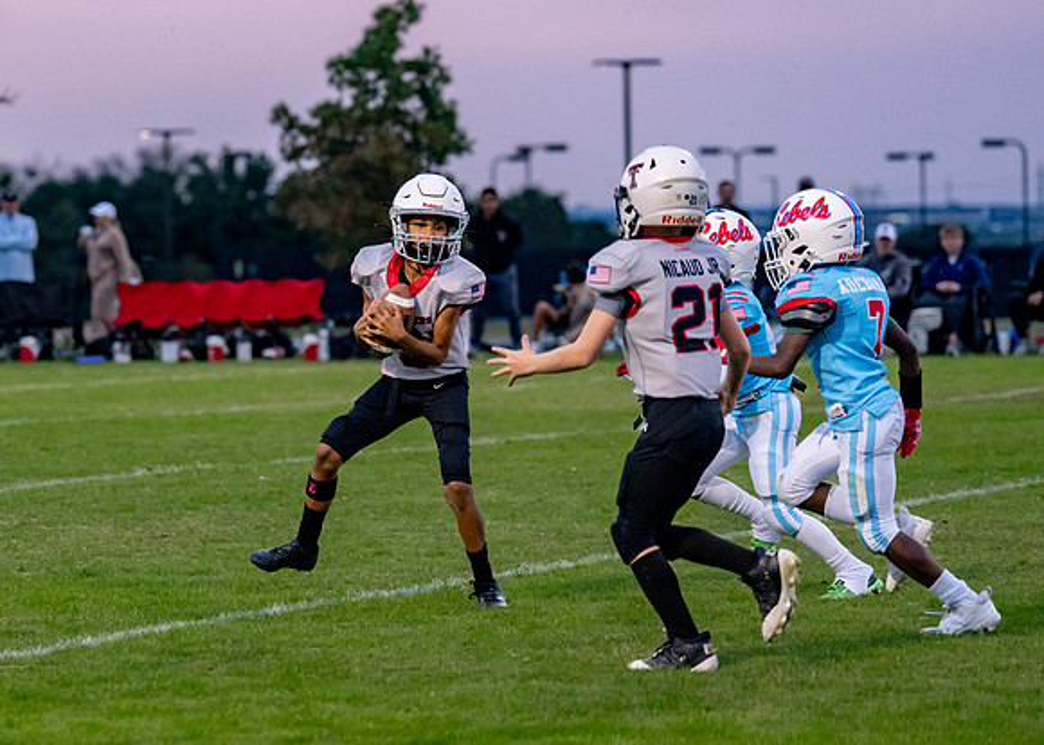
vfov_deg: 7.1
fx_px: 6000
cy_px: 325
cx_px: 117
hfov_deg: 9.9
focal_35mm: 202
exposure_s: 1/1000
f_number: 2.8
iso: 2500
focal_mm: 115
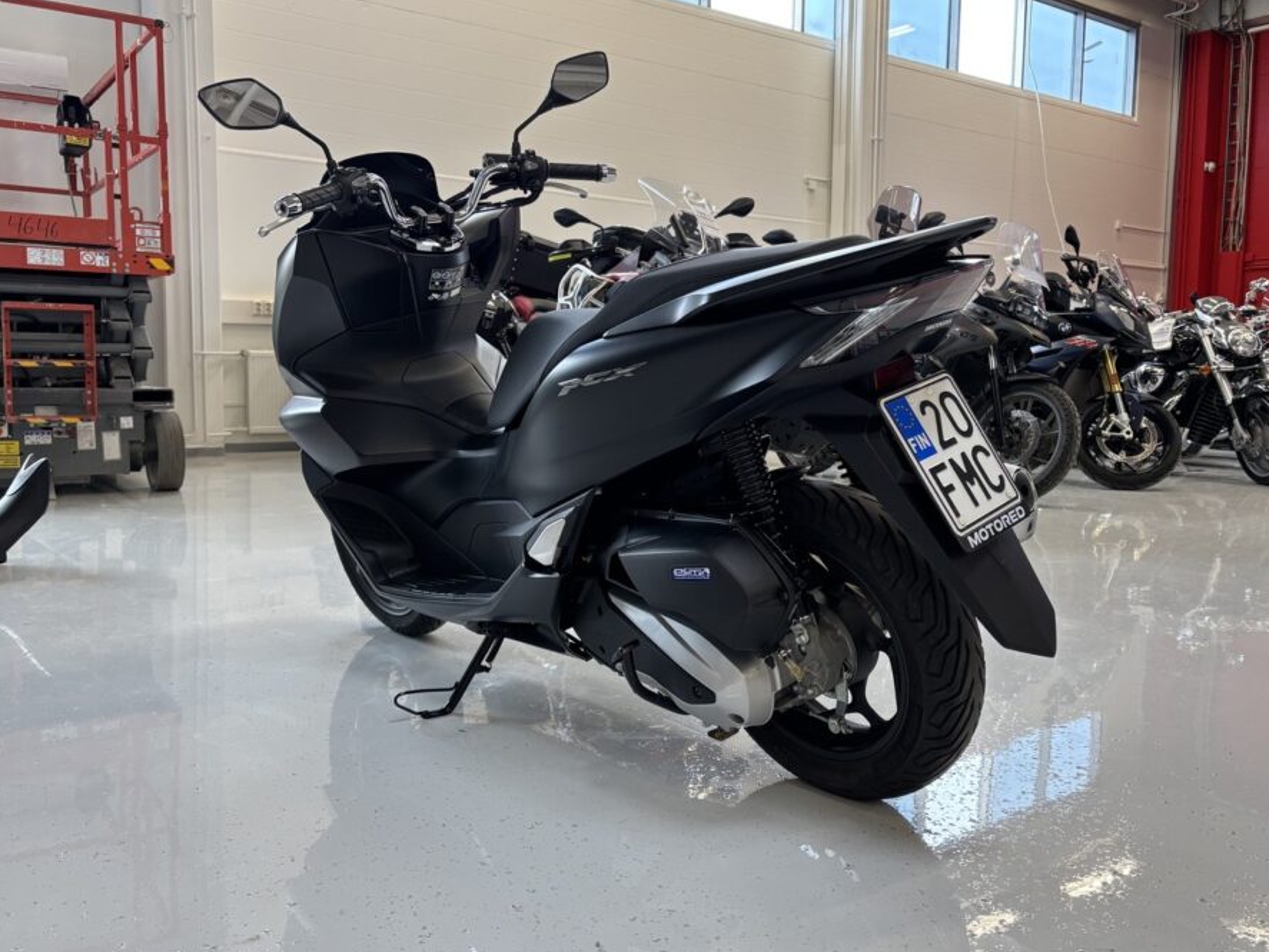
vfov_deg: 46.8
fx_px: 1100
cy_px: 476
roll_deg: -0.5
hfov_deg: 59.9
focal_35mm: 30
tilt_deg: -5.0
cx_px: 615
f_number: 1.6
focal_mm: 5.96
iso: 100
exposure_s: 1/100
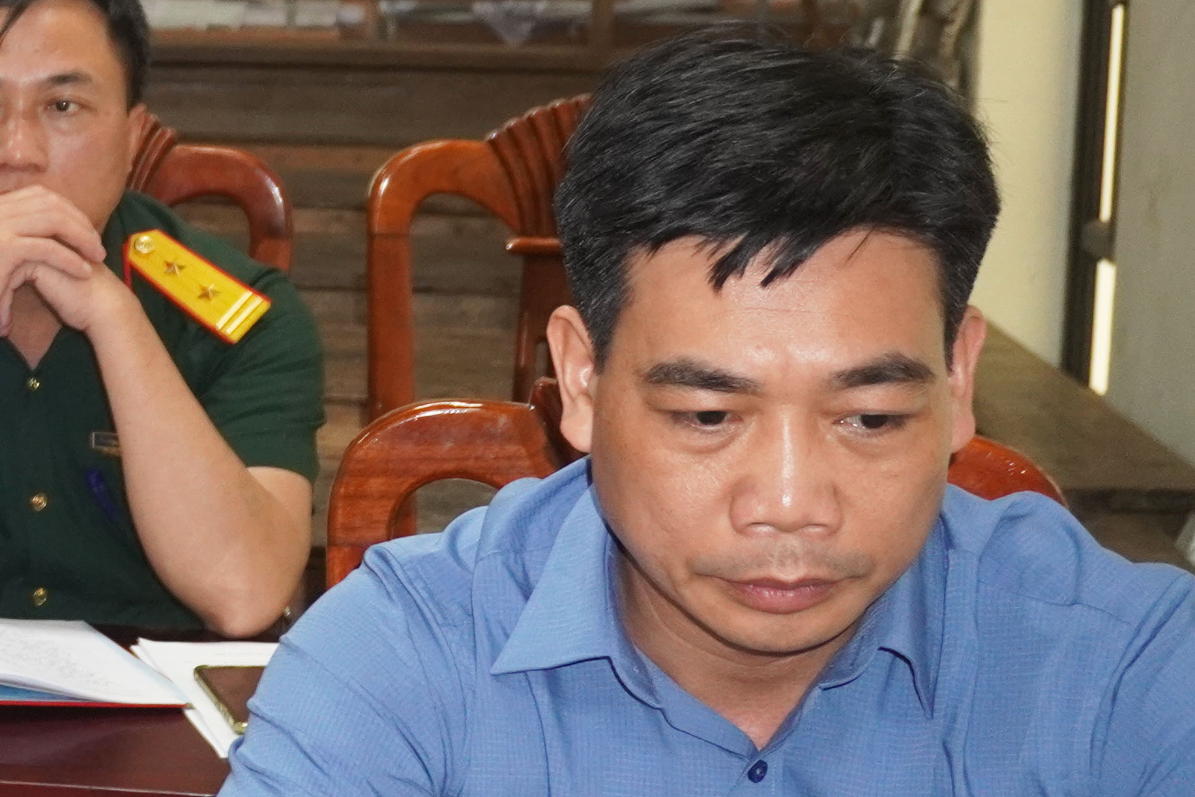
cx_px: -678
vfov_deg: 12.7
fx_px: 3585
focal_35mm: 108
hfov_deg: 16.9
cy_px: 263
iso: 1250
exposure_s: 1/60
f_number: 4
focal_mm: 22
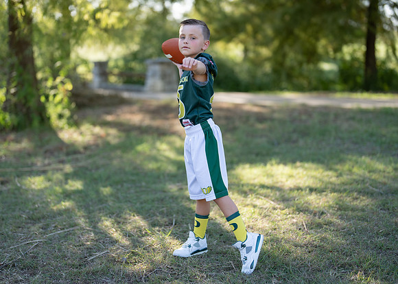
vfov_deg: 22.9
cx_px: 191
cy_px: 134
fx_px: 700
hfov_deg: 31.7
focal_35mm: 62
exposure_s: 1/1250
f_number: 1.2
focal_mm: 50
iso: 100
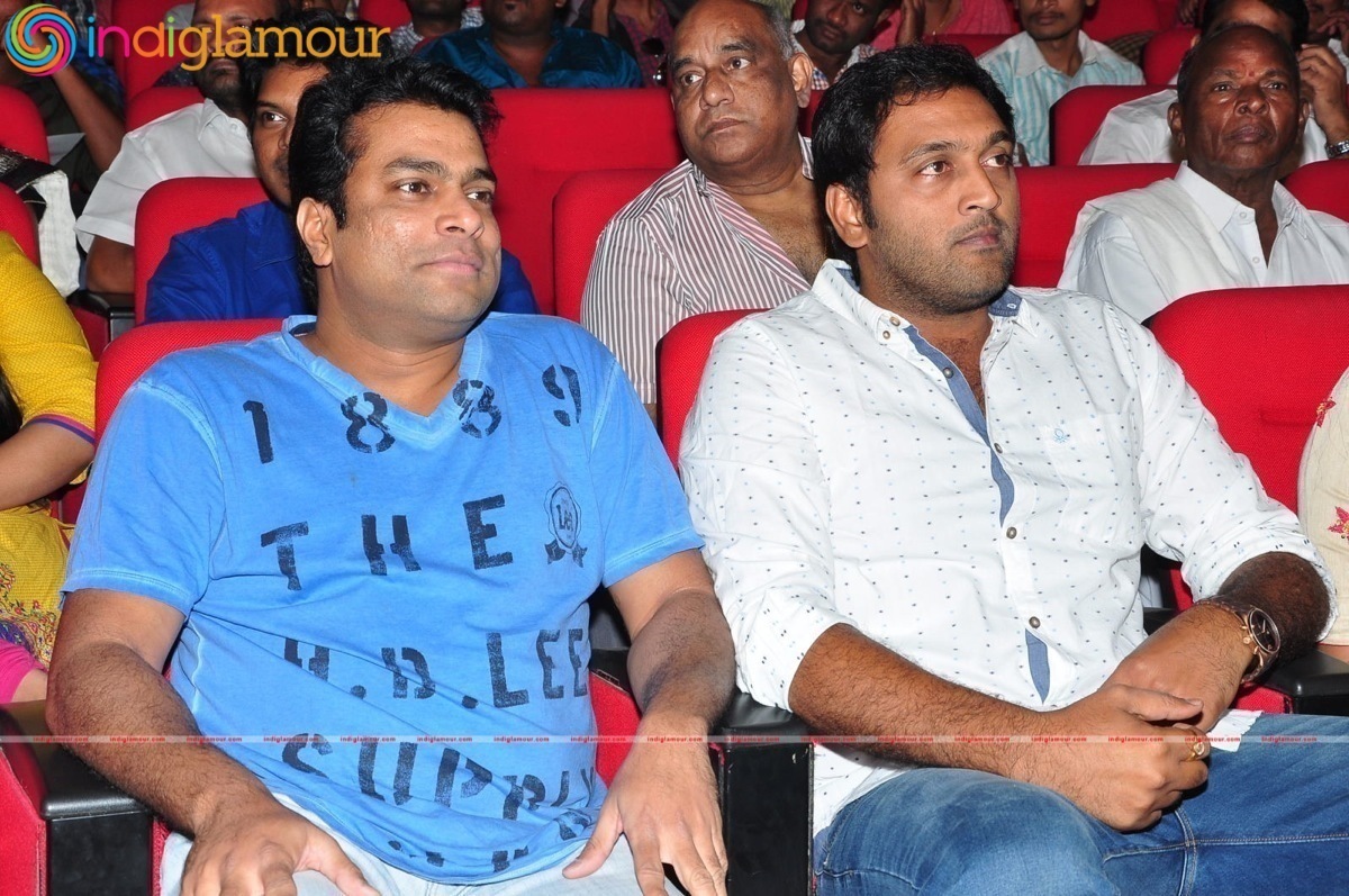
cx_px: 674
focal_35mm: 68
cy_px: 448
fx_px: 2526
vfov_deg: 20.1
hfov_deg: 29.9
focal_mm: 45
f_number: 10
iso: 400
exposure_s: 1/125
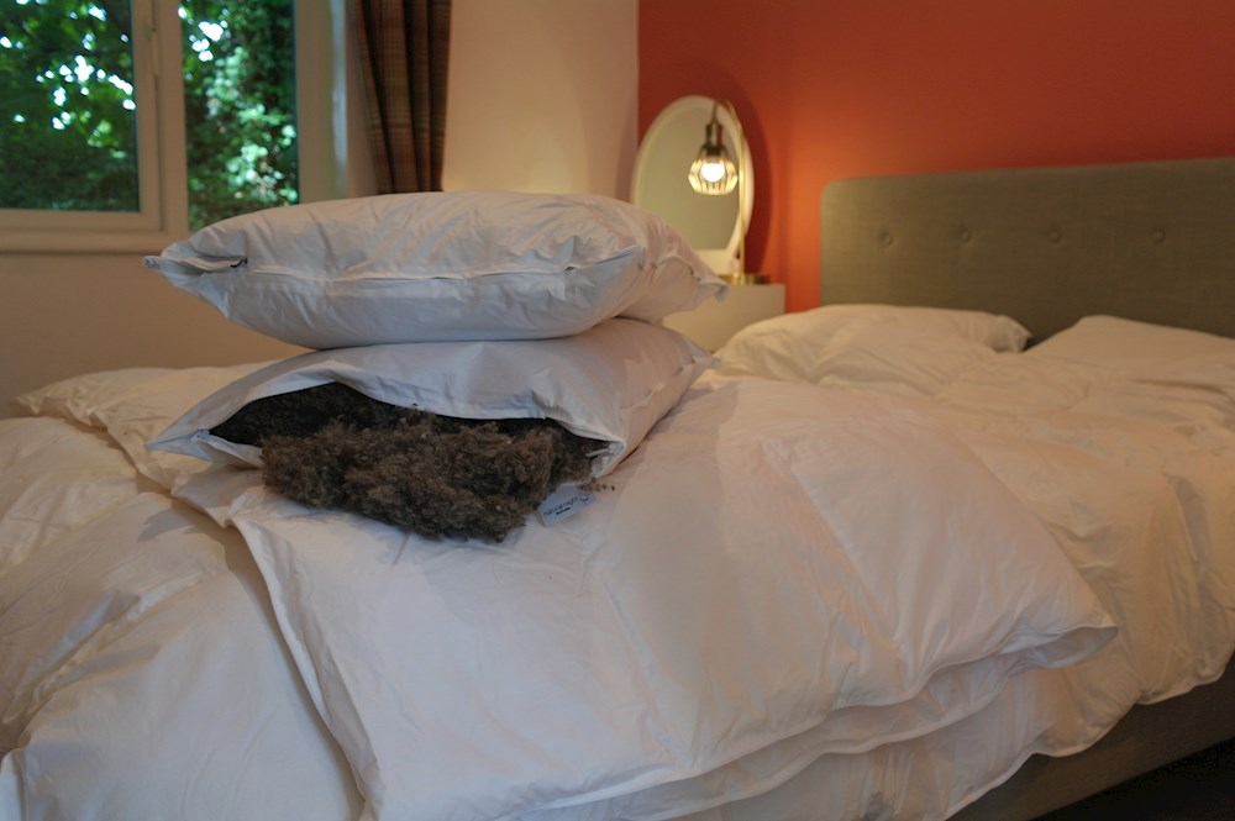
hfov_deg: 53.2
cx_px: 618
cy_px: 410
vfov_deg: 36.8
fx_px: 1234
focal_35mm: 36
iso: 250
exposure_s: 1/45
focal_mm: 24
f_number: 4
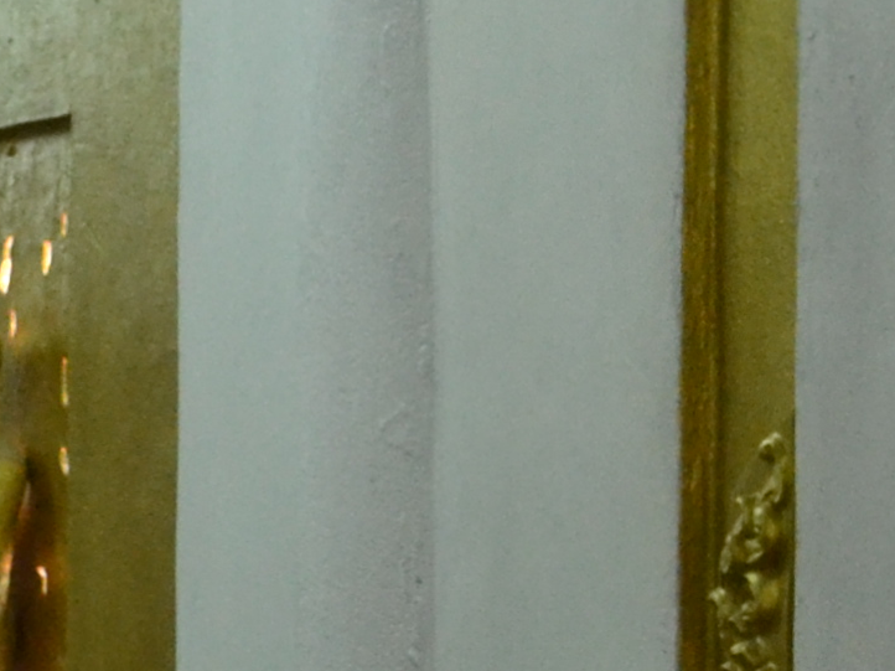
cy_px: 958
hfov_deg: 8.7
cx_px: 1382
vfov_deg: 6.6
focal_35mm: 221
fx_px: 5712
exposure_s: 1/125
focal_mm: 24
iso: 1600
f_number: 5.6
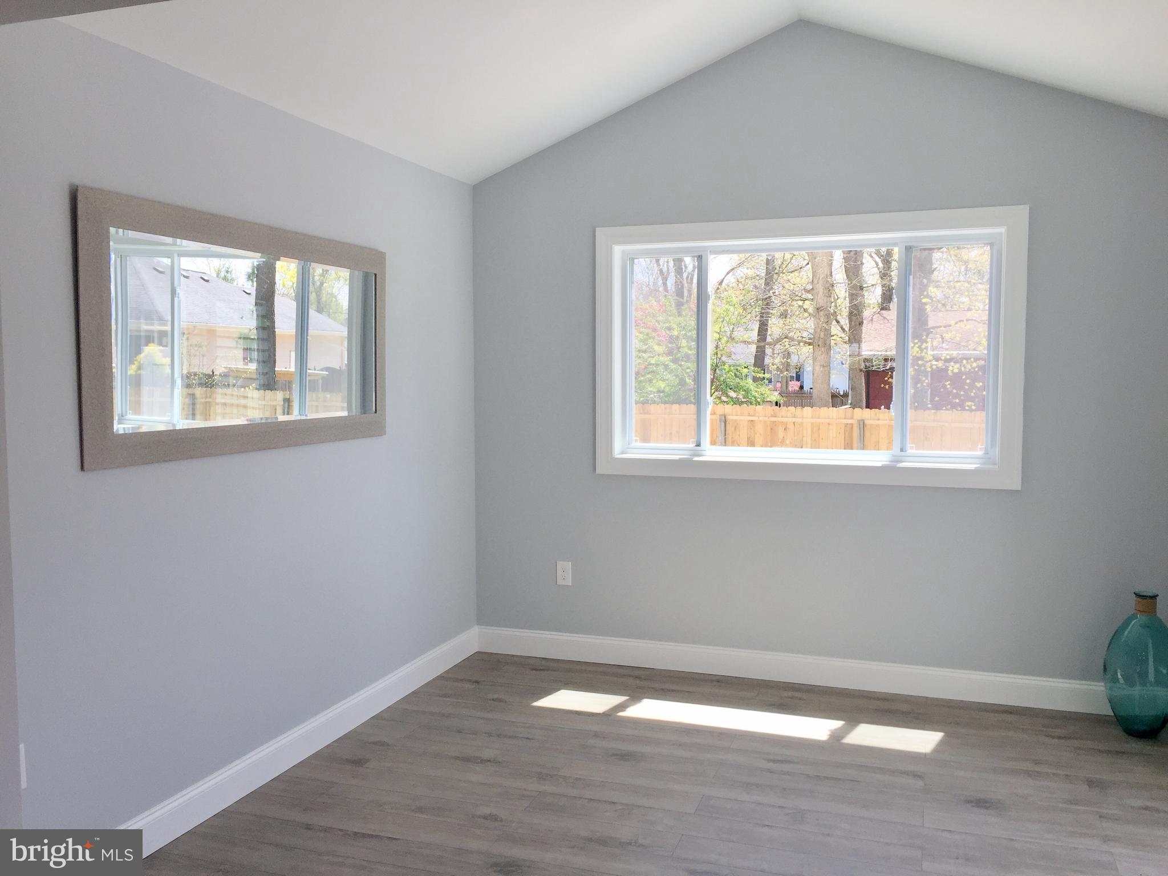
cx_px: 584
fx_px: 979
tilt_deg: -4.3
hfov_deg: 61.7
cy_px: 438
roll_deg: -0.3
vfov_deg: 48.2
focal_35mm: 29
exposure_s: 1/347
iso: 32
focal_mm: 4.15
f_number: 2.2
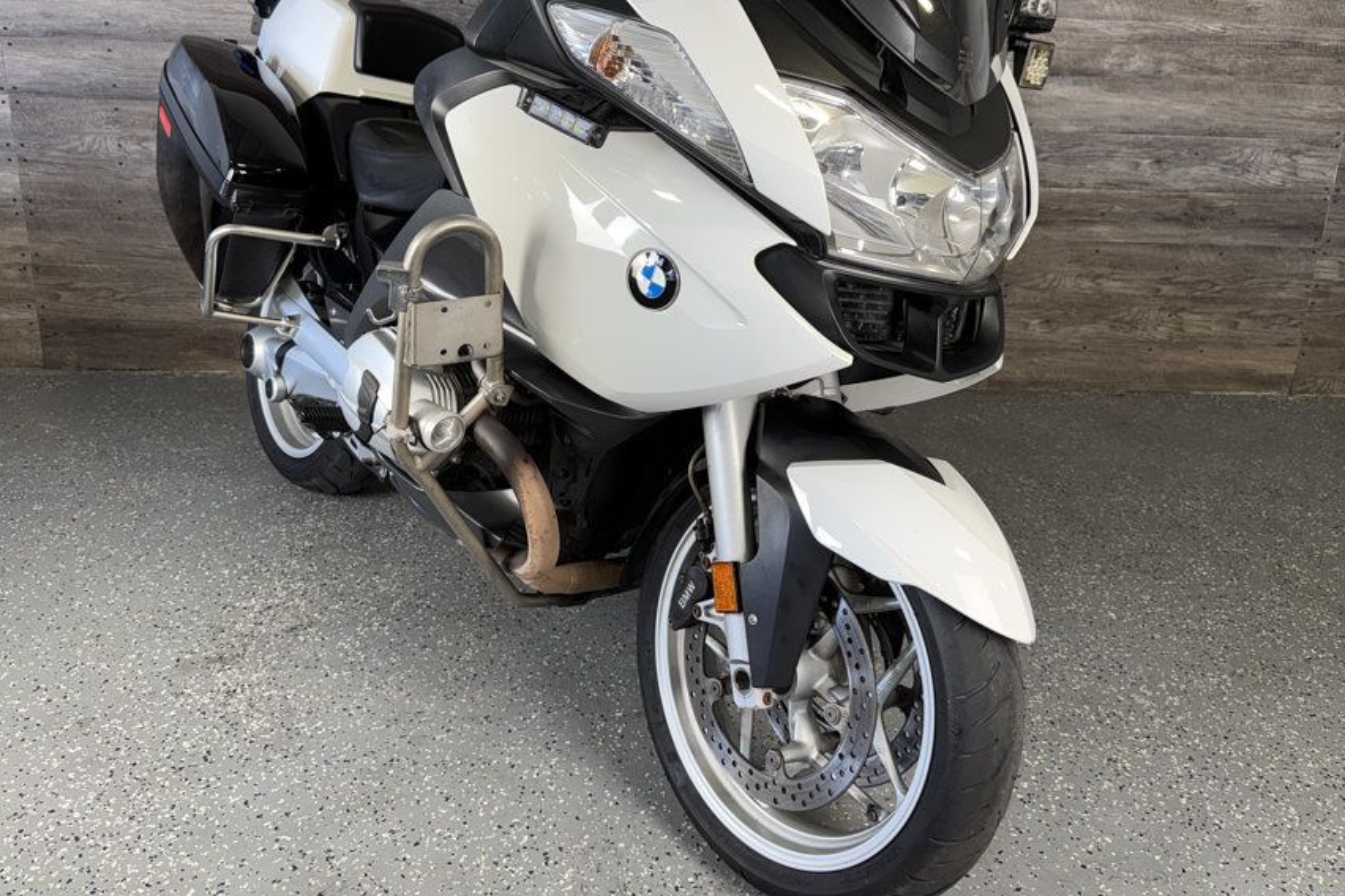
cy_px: 341
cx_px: 661
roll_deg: -2.1
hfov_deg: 61.9
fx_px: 1121
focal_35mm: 30
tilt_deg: -16.8
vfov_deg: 43.3
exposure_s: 1/30
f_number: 1.78
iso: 64
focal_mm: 6.76
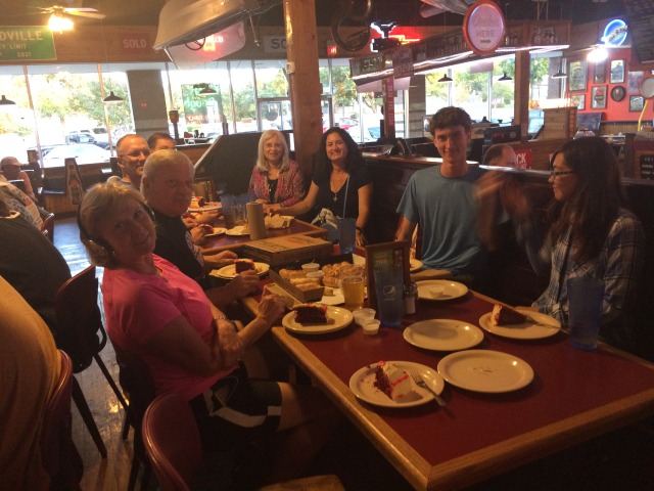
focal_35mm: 29
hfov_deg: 61.7
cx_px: 327
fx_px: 548
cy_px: 246
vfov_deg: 48.2
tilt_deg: -14.5
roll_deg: +2.9
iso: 320
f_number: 2.2
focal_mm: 4.15
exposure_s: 1/30
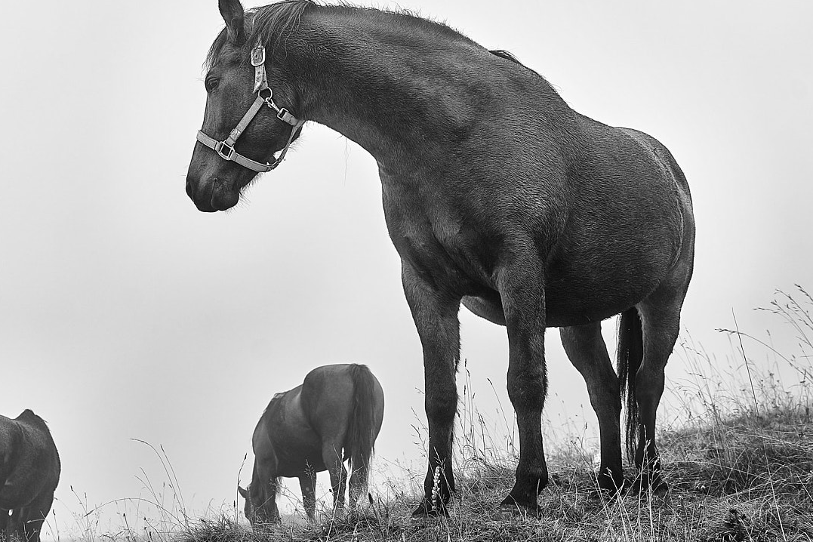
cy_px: 320
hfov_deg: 37.7
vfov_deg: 26.0
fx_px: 1174
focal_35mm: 52
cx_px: 262
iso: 100
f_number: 5
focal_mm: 35
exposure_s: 1/250
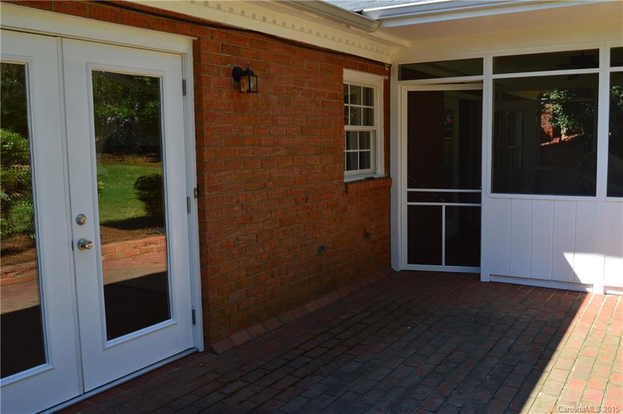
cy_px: 207
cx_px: 312
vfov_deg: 39.9
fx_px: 570
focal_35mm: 33
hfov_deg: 57.3
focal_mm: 22
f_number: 10
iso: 400
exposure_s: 1/250
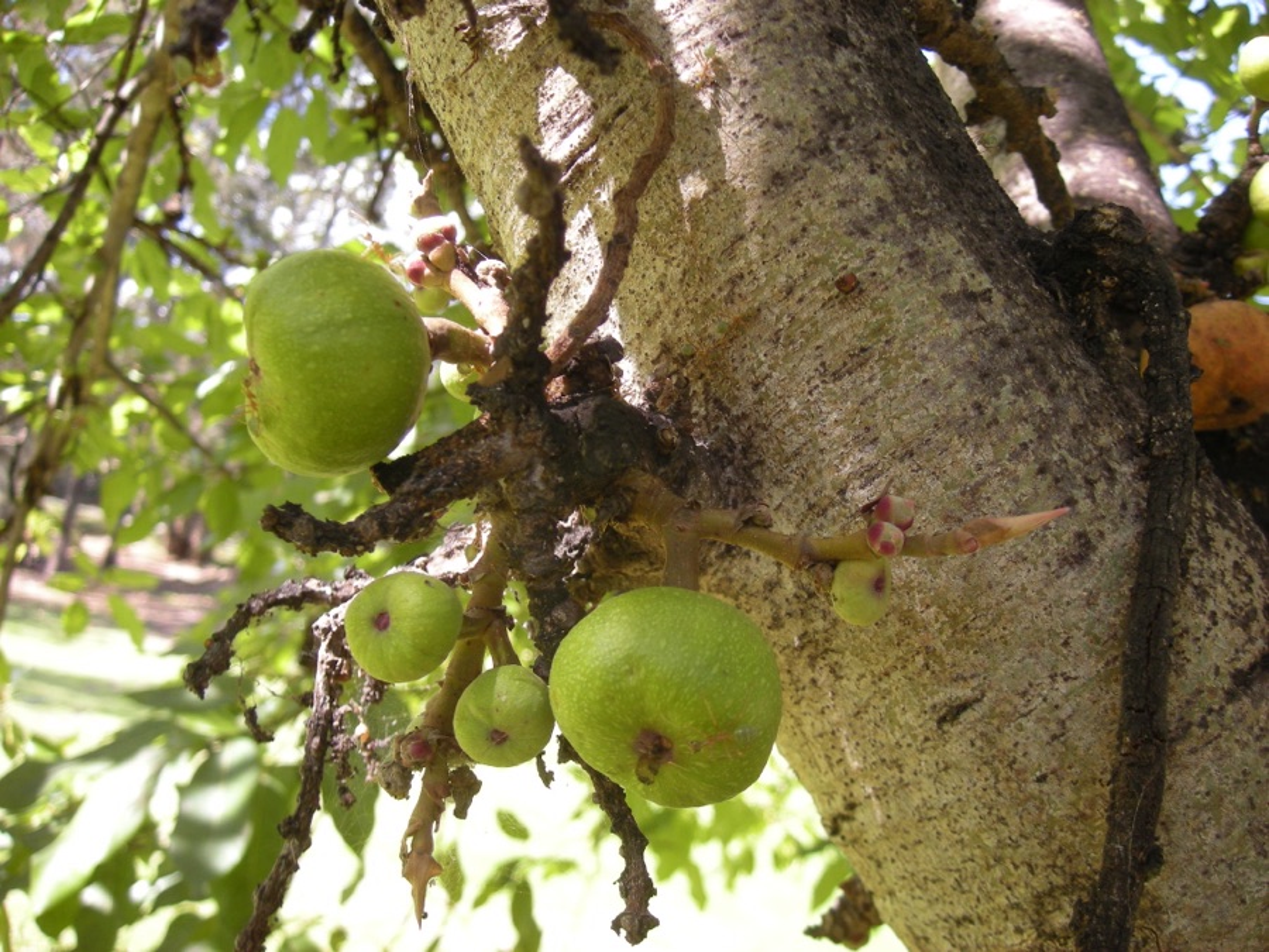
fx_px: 1283
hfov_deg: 52.6
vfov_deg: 40.7
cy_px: 476
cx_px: 634
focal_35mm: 35
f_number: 2.8
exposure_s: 1/78
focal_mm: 5.7
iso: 64
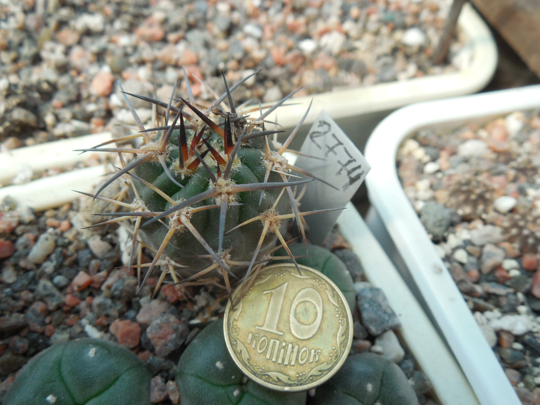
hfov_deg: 58.4
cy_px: 202
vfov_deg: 45.4
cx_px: 270
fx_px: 484
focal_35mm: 31
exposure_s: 1/250
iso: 125
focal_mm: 5.6
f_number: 3.6
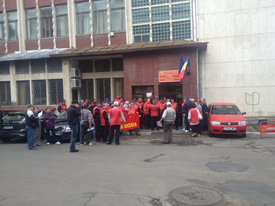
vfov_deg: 40.7
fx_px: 278
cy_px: 103
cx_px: 138
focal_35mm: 35
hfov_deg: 52.6
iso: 64
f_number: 2.4
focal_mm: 4.28
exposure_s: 1/201
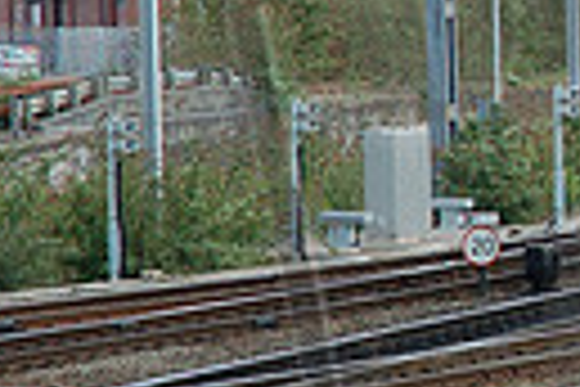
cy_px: 99
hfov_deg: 4.4
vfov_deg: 2.9
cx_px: 841
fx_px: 7588
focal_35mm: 471
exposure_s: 1/400
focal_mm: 70
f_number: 5
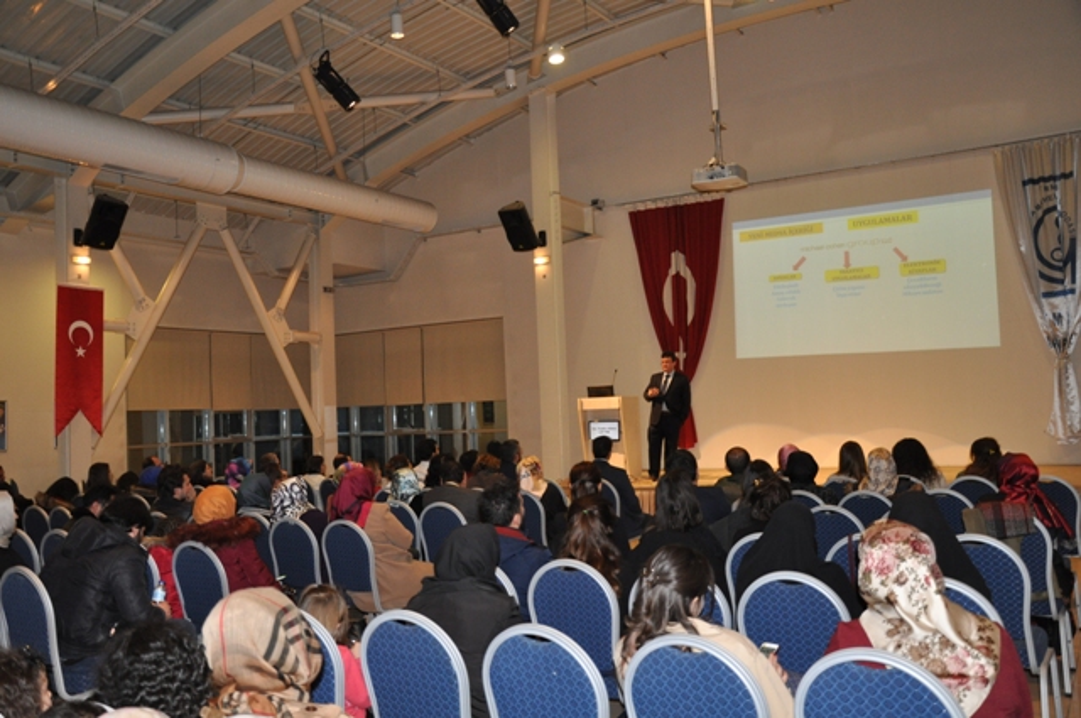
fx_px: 945
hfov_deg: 59.6
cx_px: 540
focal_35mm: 32
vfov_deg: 41.6
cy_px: 359
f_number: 3.8
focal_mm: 21
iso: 800
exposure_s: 1/60
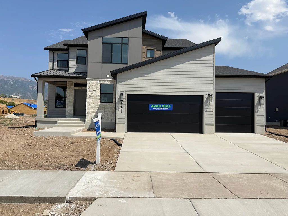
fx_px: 200
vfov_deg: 56.8
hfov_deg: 71.6
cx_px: 144
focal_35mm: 24
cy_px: 108
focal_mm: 6.76
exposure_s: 1/8130
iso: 80
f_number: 1.78
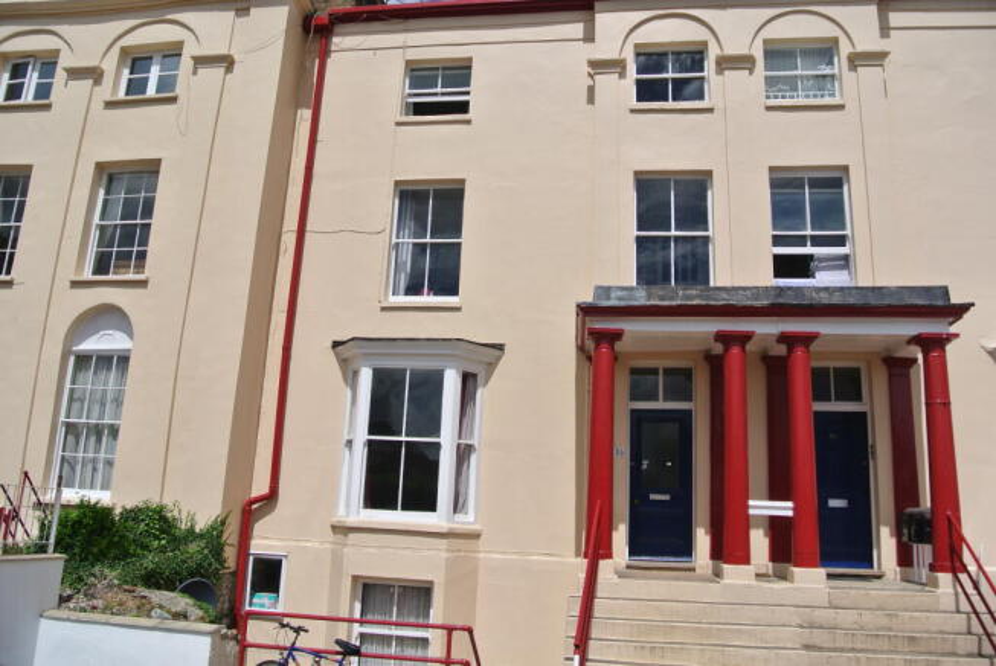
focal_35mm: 27
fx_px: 748
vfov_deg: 48.0
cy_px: 333
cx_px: 498
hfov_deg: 67.3
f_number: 5
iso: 100
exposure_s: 1/1250
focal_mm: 10
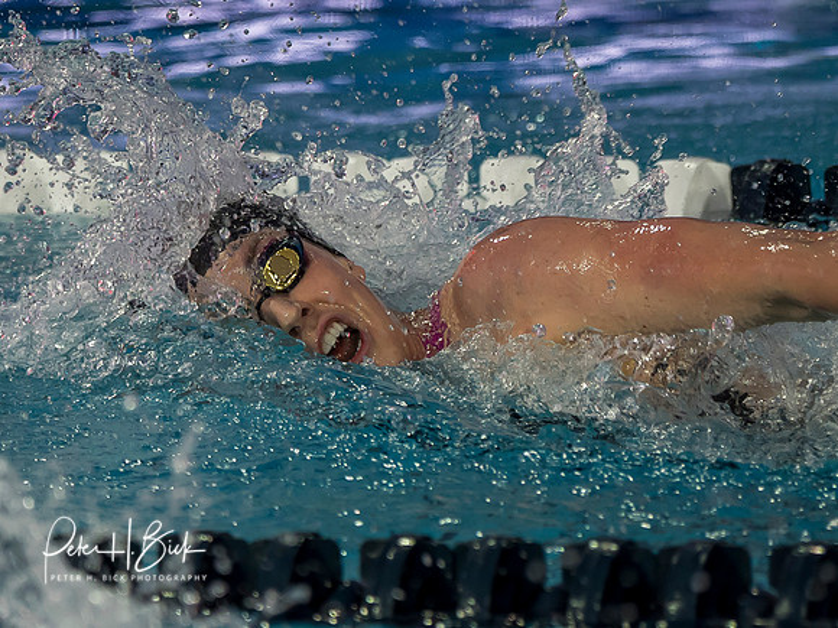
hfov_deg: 2.4
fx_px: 20140
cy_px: 253
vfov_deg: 1.8
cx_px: 330
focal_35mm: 832
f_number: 2.8
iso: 500
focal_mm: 200
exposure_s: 1/1000
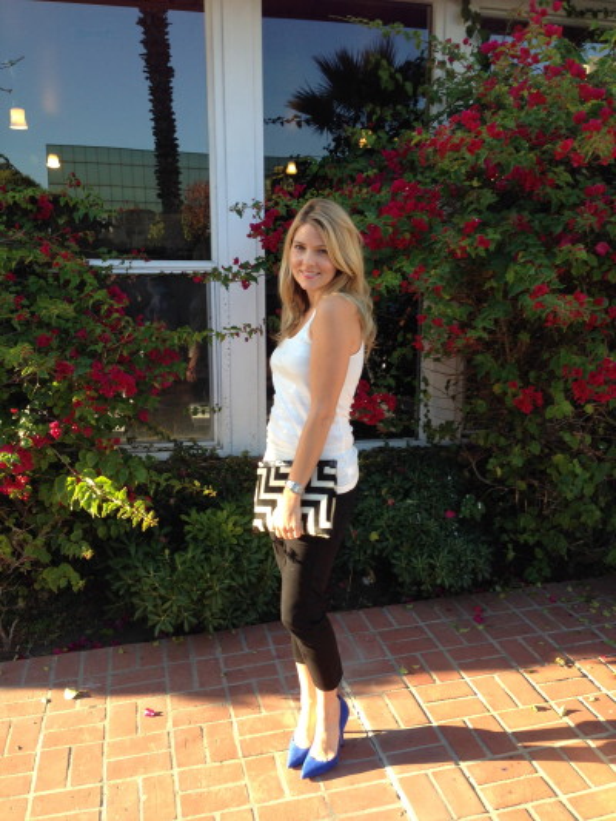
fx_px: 783
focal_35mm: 33
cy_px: 410
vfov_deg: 55.3
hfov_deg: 43.0
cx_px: 308
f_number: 2.4
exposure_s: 1/148
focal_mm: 4.12
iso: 50
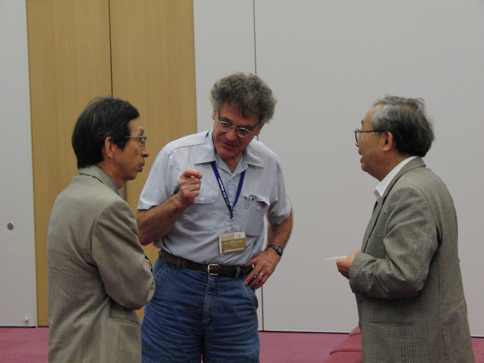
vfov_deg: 19.6
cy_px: 182
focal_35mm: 75
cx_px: 242
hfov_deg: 26.0
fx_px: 1049
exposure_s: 1/100
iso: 800
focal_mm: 15.1
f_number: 2.9
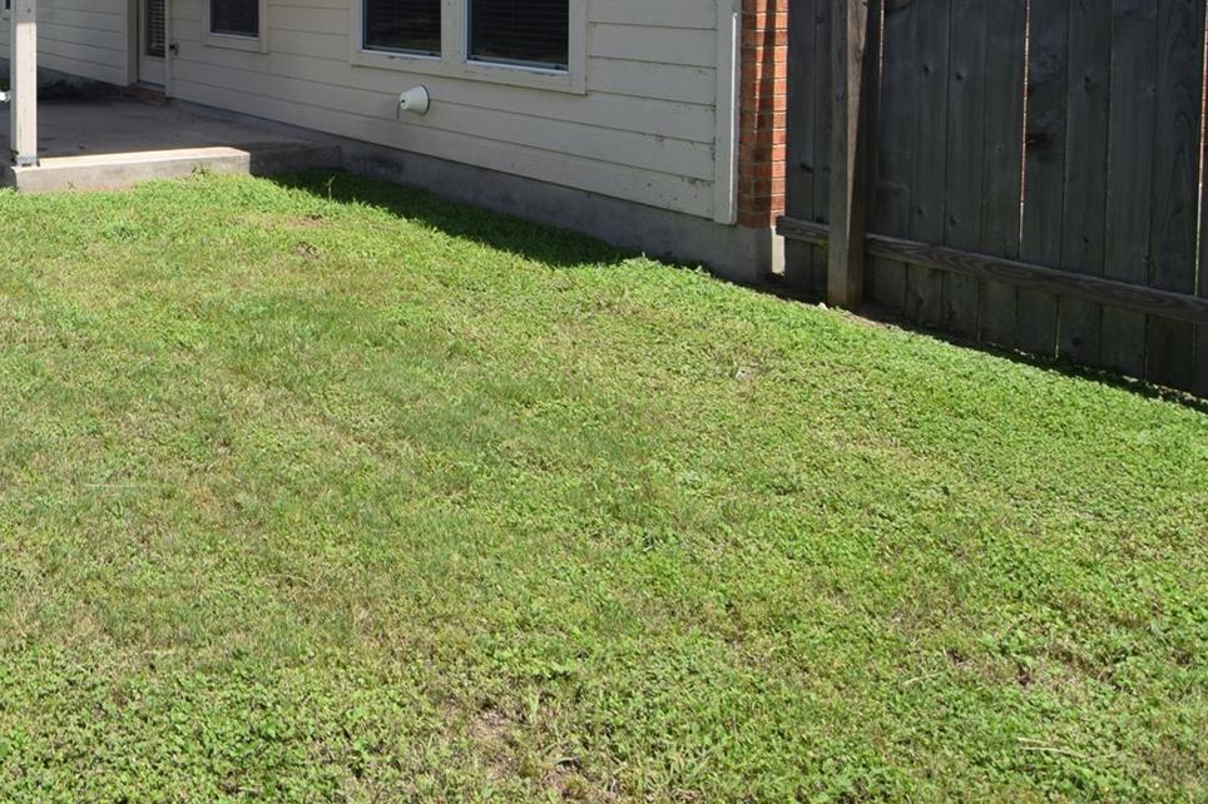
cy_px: 14
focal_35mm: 35
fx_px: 1176
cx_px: -11
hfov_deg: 45.5
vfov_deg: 34.6
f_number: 9
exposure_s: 1/320
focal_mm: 11
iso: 200
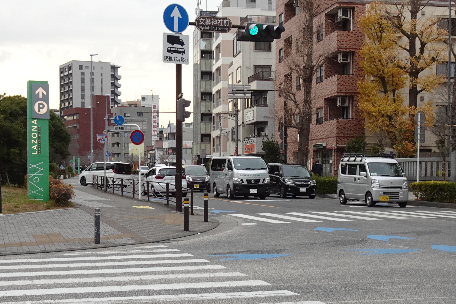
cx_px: 244
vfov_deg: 22.2
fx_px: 773
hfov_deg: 32.9
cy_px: 203
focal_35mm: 61
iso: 100
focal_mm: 5.41
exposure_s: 1/160
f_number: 4
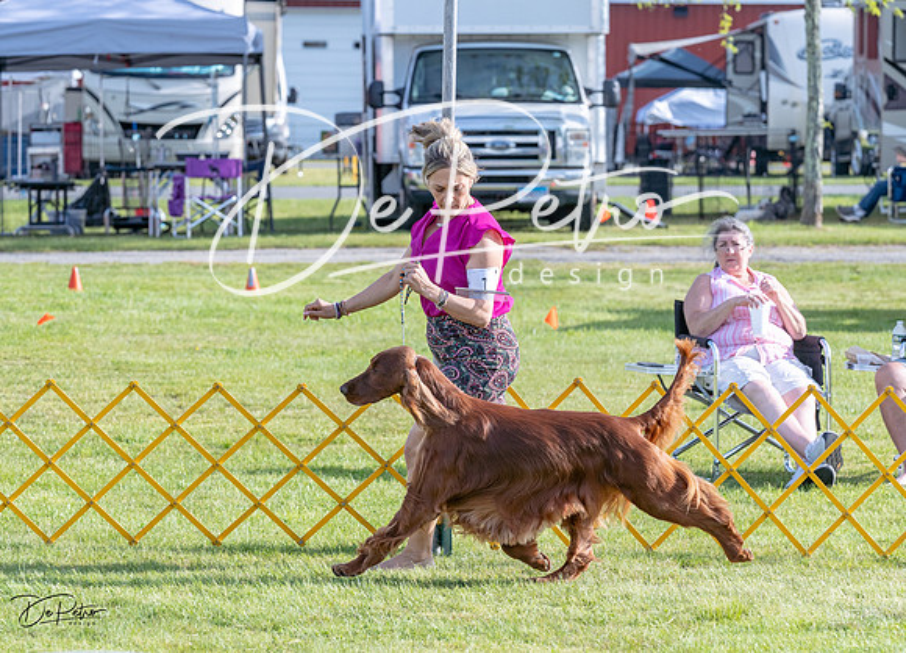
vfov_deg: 8.4
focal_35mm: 171
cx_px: 442
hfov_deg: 11.7
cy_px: 317
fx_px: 4422
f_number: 5.6
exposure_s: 1/1250
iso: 500
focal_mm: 134
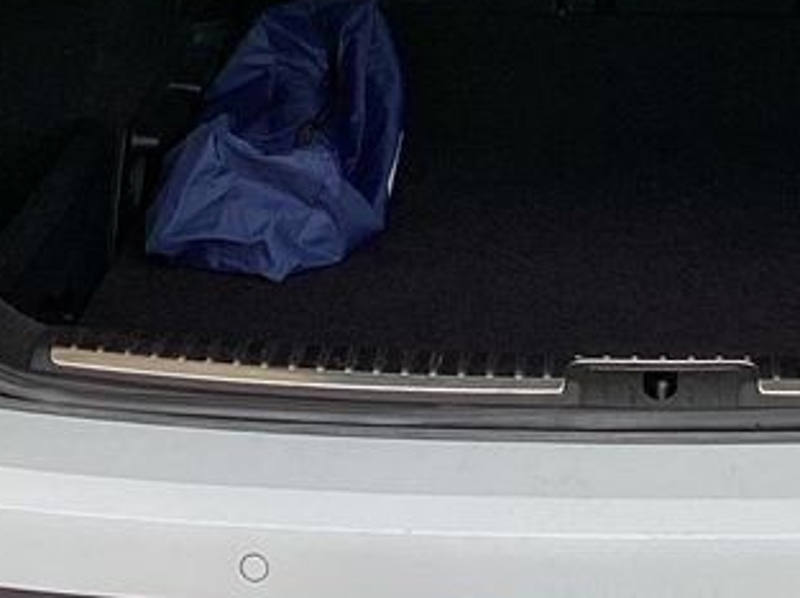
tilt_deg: -8.1
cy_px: -276
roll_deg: -2.0
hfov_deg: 16.4
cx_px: 698
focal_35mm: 119
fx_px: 2747
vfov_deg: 11.9
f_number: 2.4
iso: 32
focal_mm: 3.3
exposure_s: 1/100
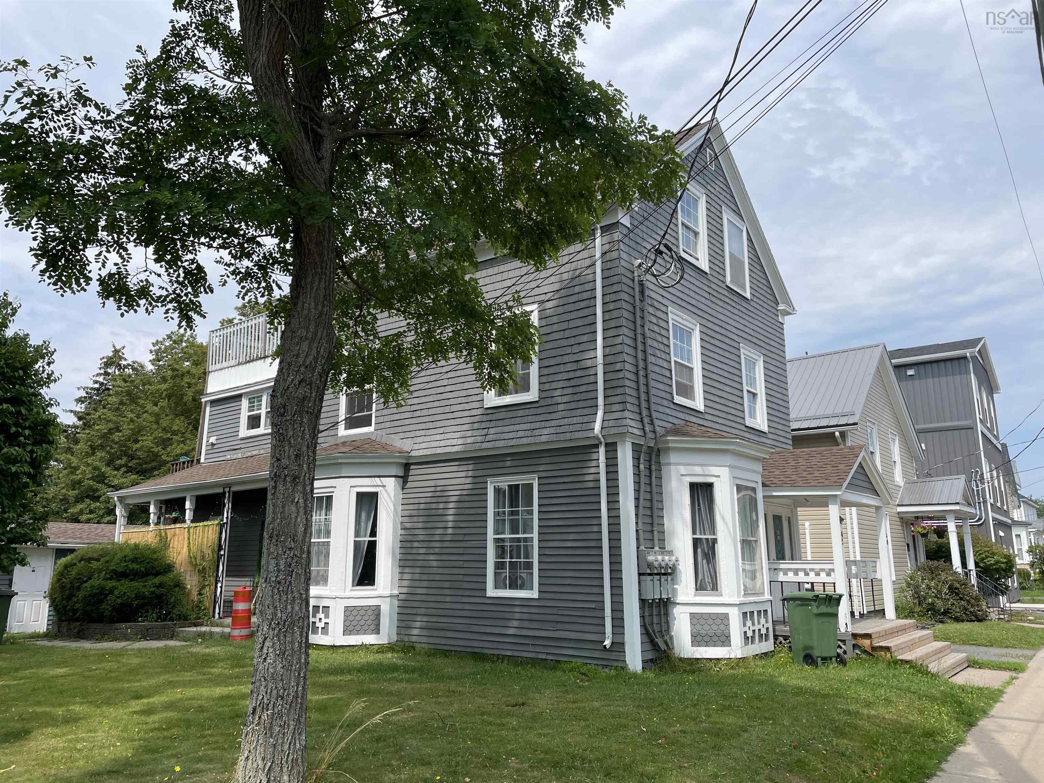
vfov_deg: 53.1
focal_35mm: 26
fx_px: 784
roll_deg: +0.6
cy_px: 392
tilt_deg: +12.5
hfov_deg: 67.3
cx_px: 522
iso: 32
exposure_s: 1/2747
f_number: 1.6
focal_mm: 4.2
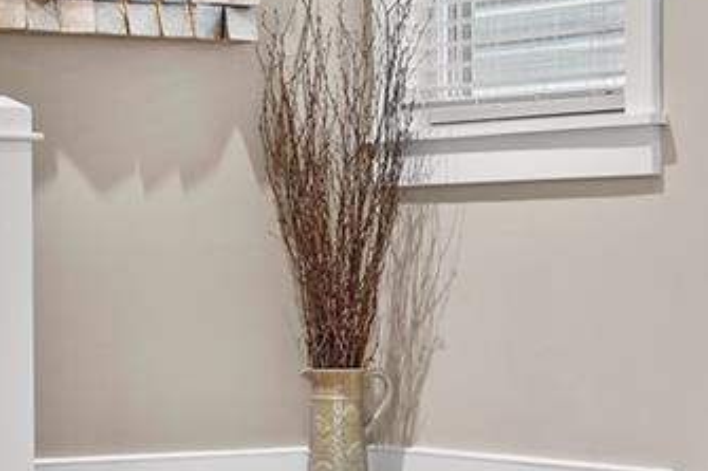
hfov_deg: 12.7
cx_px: 1059
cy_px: 284
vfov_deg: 9.0
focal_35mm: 153
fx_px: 3007
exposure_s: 2.5
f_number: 8
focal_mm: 50
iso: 200
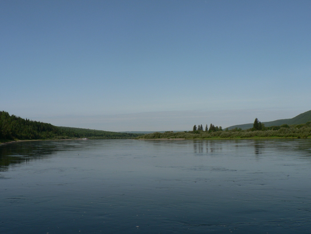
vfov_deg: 39.7
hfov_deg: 51.4
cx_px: 156
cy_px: 117
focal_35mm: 36
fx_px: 323
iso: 80
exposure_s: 1/500
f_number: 5.6
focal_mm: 6
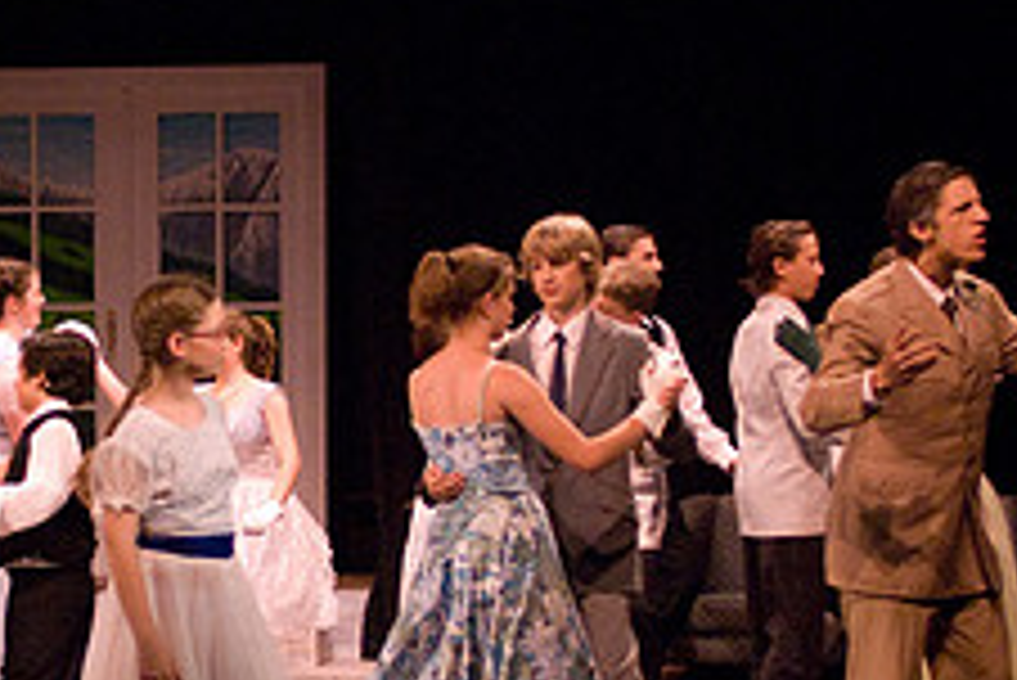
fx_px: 3703
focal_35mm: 131
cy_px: 410
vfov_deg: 10.5
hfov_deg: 15.5
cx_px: 202
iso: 1600
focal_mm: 34
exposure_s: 1/200
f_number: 2.8
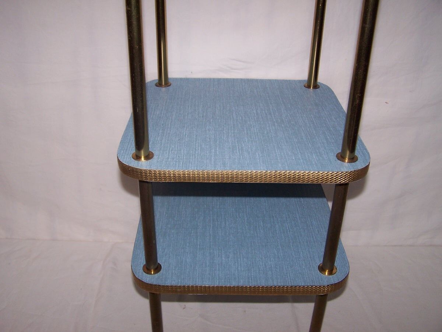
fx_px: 485
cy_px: 166
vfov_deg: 37.7
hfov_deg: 49.0
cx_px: 221
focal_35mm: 38
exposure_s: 1/60
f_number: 2.8
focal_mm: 6.3
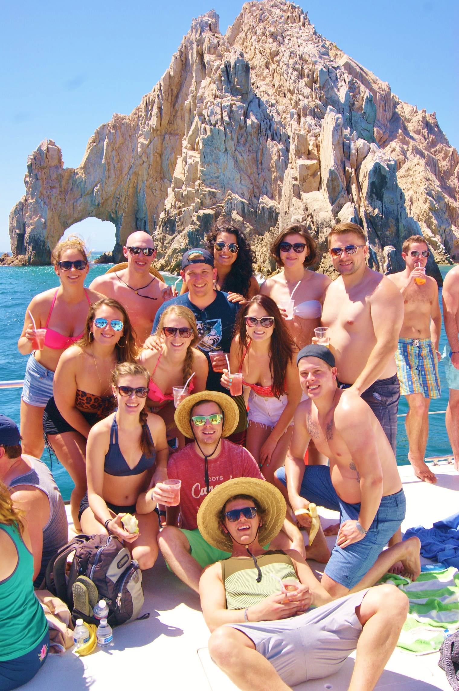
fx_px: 633
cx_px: 230
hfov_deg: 39.9
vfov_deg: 57.3
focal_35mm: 33
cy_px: 346
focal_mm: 22
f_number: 10
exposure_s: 1/125
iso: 100
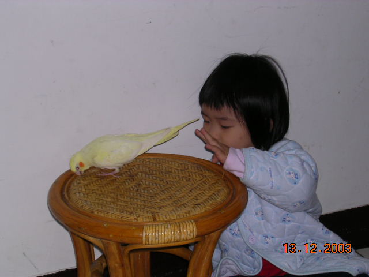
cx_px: 184
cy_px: 138
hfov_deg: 27.0
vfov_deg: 20.4
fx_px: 768
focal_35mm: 72
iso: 100
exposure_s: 1/60.1
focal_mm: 10.9
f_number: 3.7
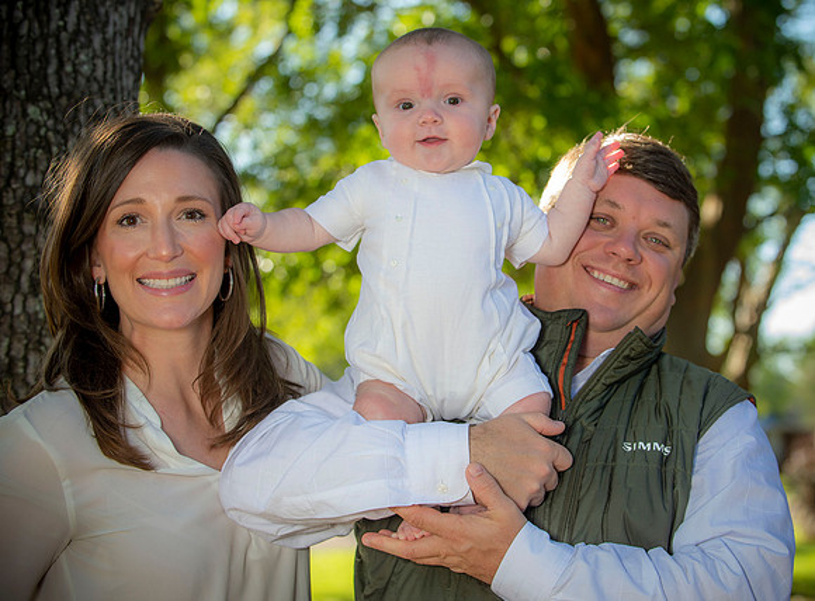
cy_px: 288
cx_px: 471
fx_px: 1830
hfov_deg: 25.1
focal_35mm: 78
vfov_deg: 18.7
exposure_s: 1/250
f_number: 6.3
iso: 250
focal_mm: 70
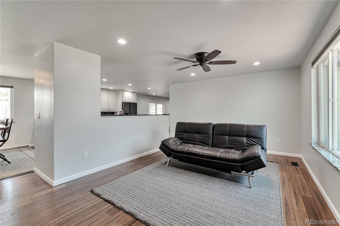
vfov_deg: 81.2
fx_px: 132
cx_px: 170
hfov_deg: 104.3
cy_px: 113
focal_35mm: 14
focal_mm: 9.5
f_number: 8
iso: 250
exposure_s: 1/6
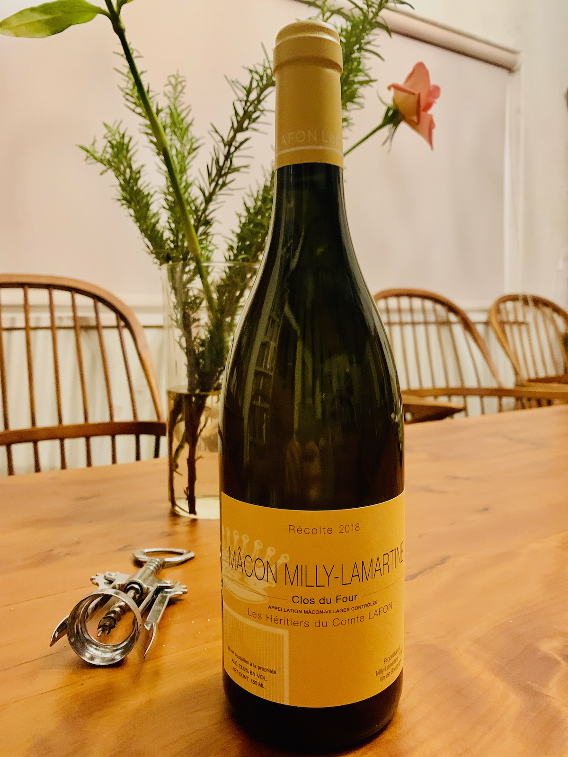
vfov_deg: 67.3
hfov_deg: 53.1
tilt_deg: -3.3
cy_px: 378
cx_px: 284
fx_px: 569
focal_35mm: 26
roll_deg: +0.7
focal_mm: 4.25
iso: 640
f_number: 1.8
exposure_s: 1/25
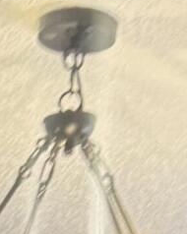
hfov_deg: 7.0
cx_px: -366
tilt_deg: -8.1
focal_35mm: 197
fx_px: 1365
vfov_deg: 8.0
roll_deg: -1.6
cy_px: 764
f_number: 1.78
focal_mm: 6.76
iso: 400
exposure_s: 1/60
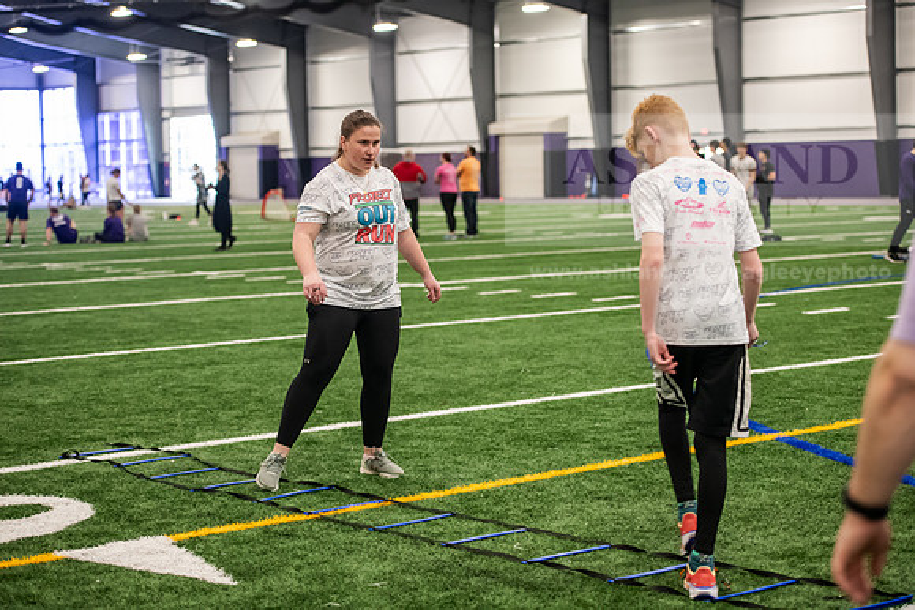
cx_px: 458
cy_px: 305
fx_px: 1779
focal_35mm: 70
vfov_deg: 19.5
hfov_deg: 28.8
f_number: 3.2
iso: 2500
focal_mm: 70
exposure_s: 1/200
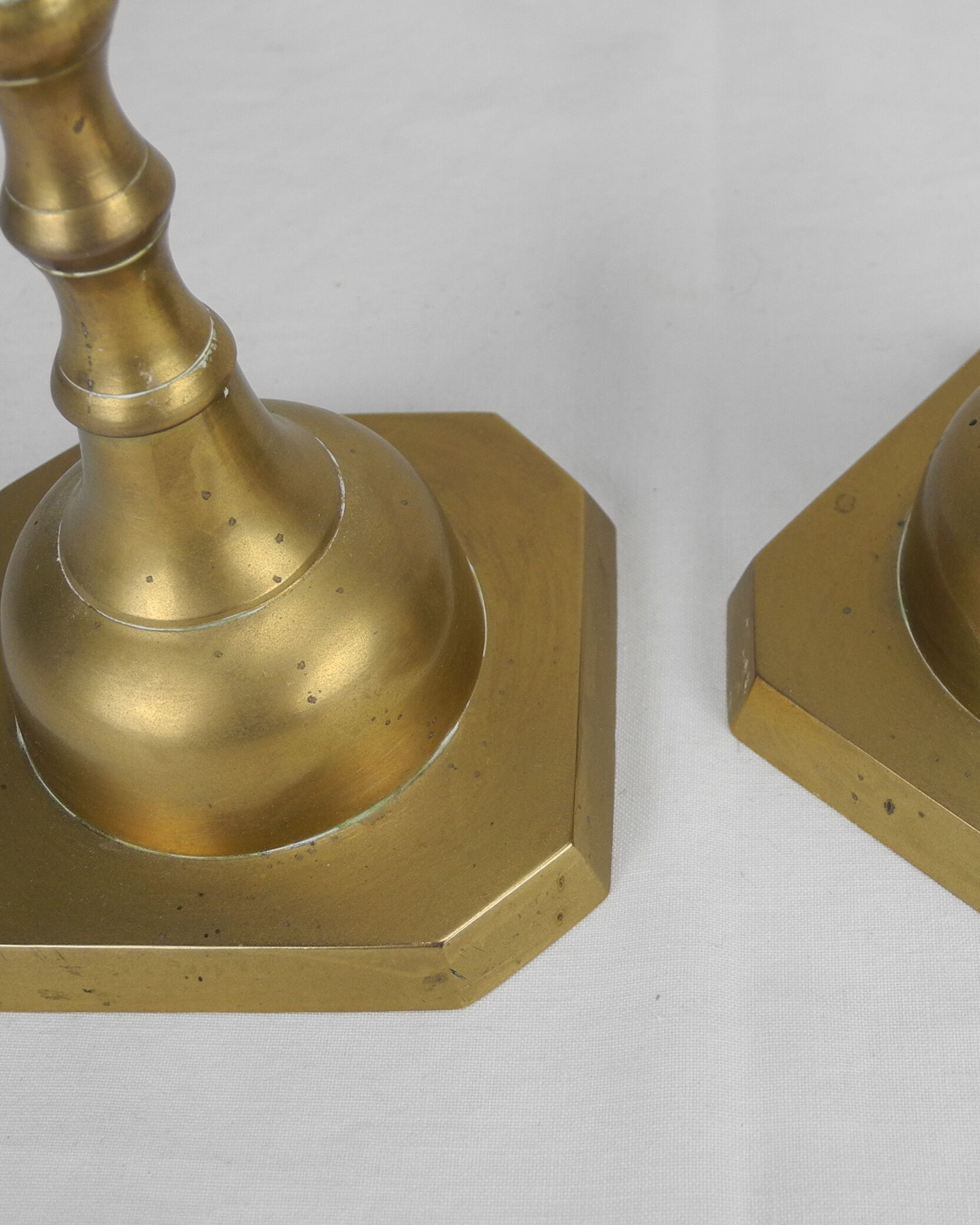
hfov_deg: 31.1
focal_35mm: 48
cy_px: 444
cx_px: 688
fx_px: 1740
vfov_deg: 38.5
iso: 100
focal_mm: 6
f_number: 2.8
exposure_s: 1/140
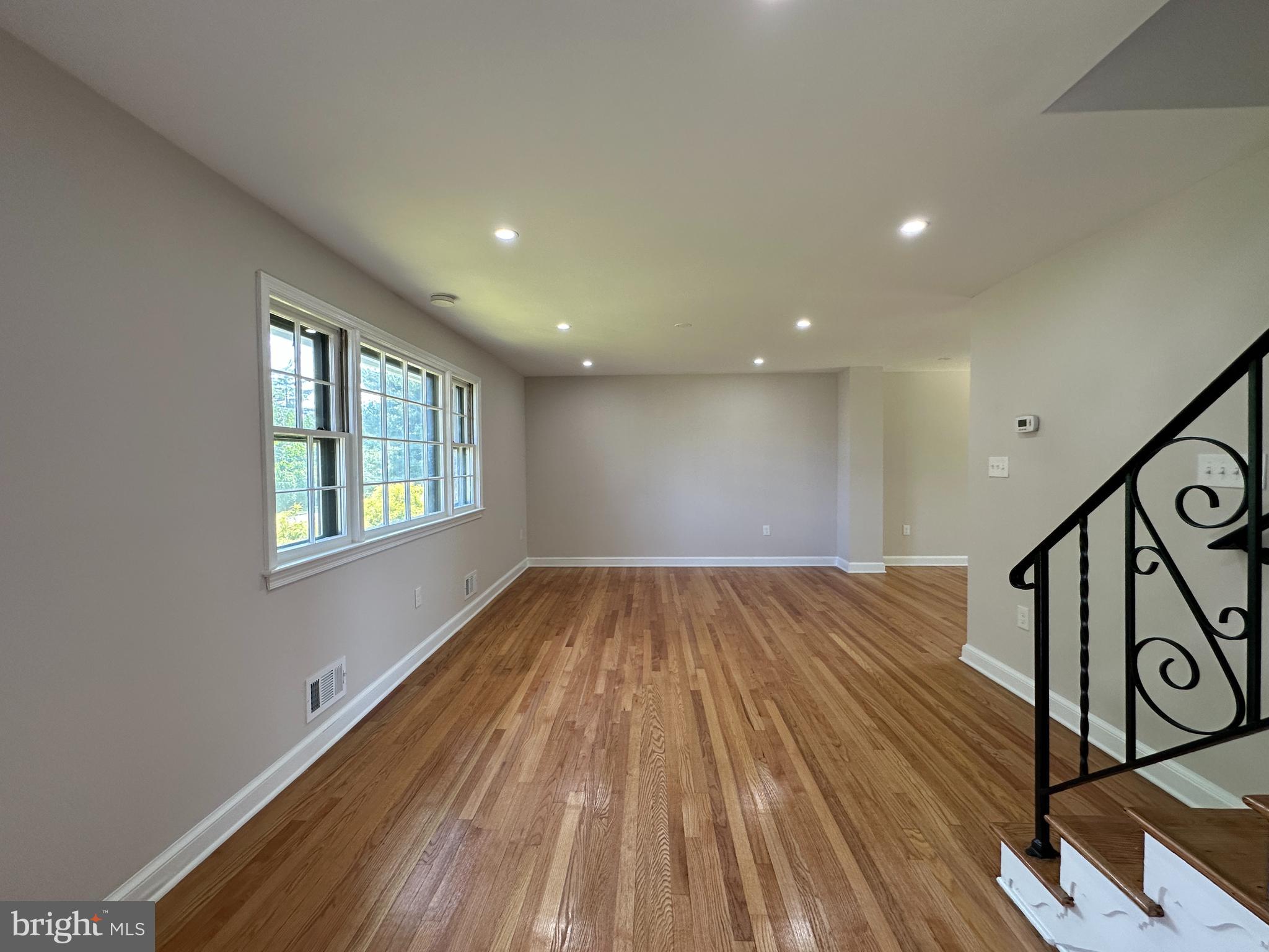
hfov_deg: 102.1
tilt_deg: -0.9
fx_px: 513
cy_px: 476
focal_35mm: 14
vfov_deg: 85.7
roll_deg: +0.4
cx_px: 634
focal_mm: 2.22
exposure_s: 1/120
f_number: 2.2
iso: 100
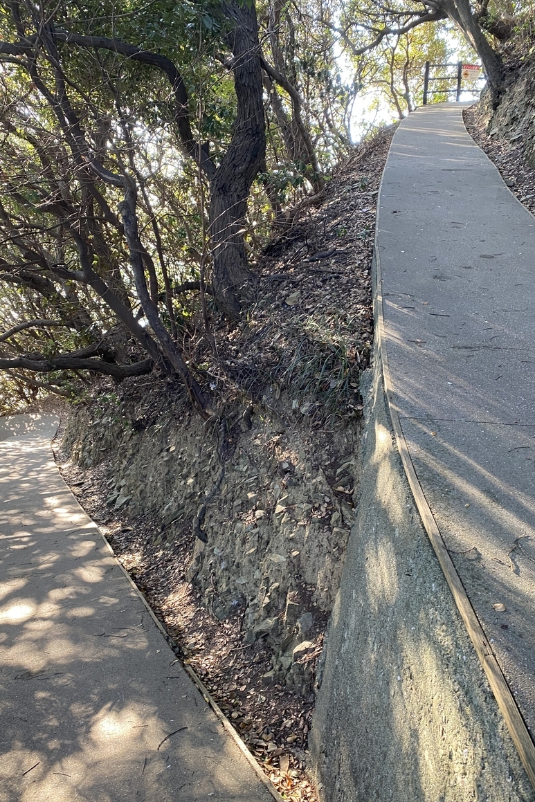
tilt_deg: -16.4
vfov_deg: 65.5
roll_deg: +0.6
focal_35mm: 28
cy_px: 411
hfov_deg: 46.4
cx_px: 275
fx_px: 624
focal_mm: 4.25
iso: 125
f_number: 1.8
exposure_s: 1/70
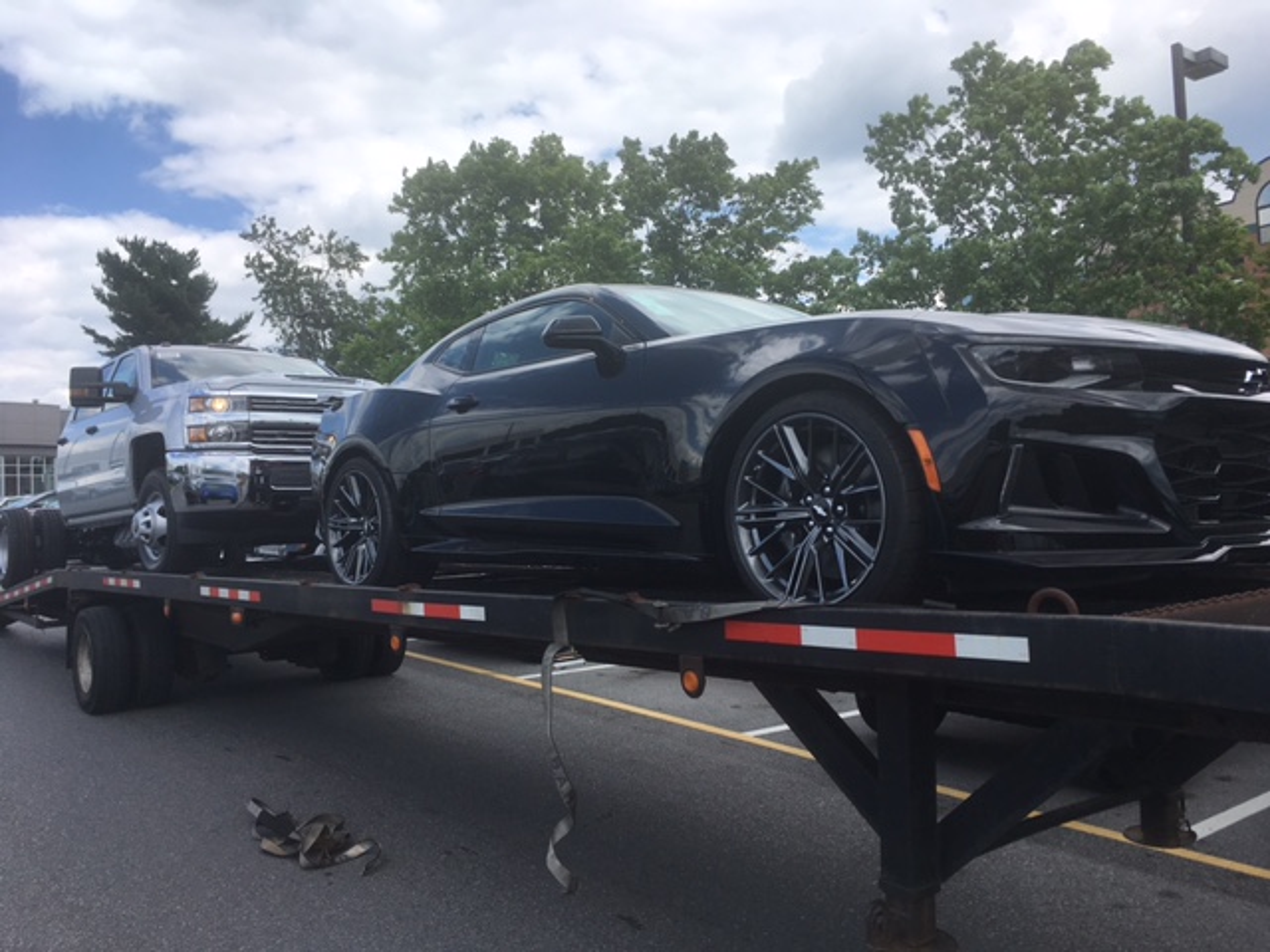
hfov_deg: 61.7
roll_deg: +1.2
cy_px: 476
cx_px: 635
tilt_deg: +4.0
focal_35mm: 29
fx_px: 1064
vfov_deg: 48.2
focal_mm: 4.15
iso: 25
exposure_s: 1/1282
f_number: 2.2
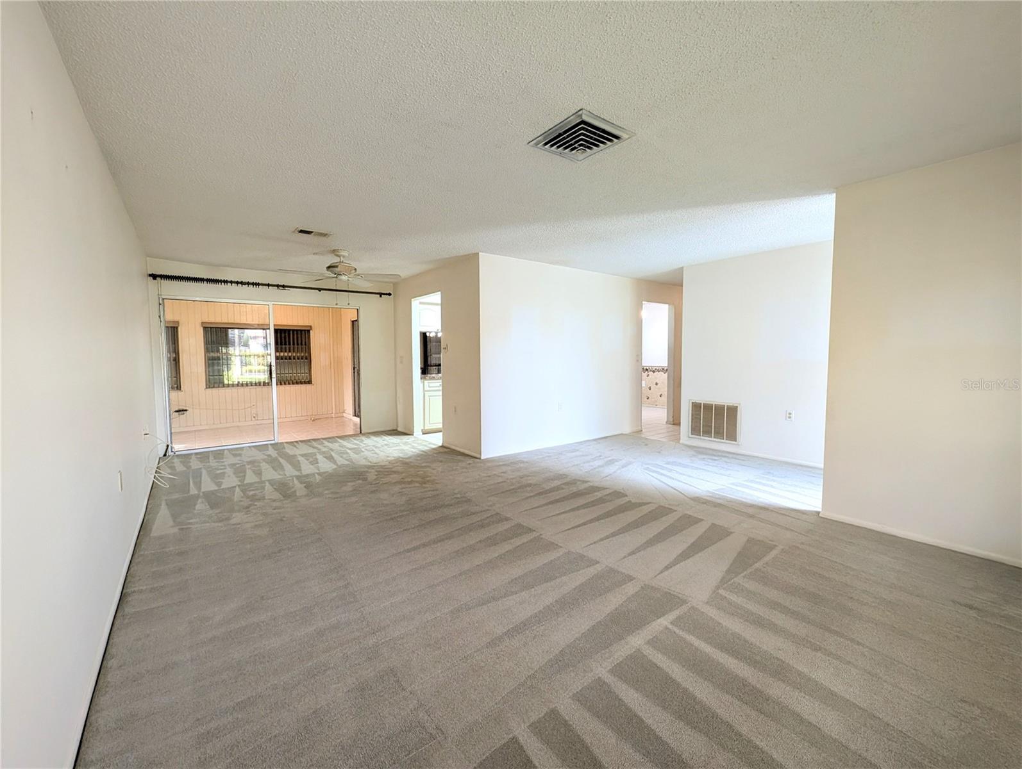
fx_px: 384
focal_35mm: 13
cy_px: 384
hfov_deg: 106.1
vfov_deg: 90.1
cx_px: 511
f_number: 2.2
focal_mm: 1.95
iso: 107
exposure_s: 1/30
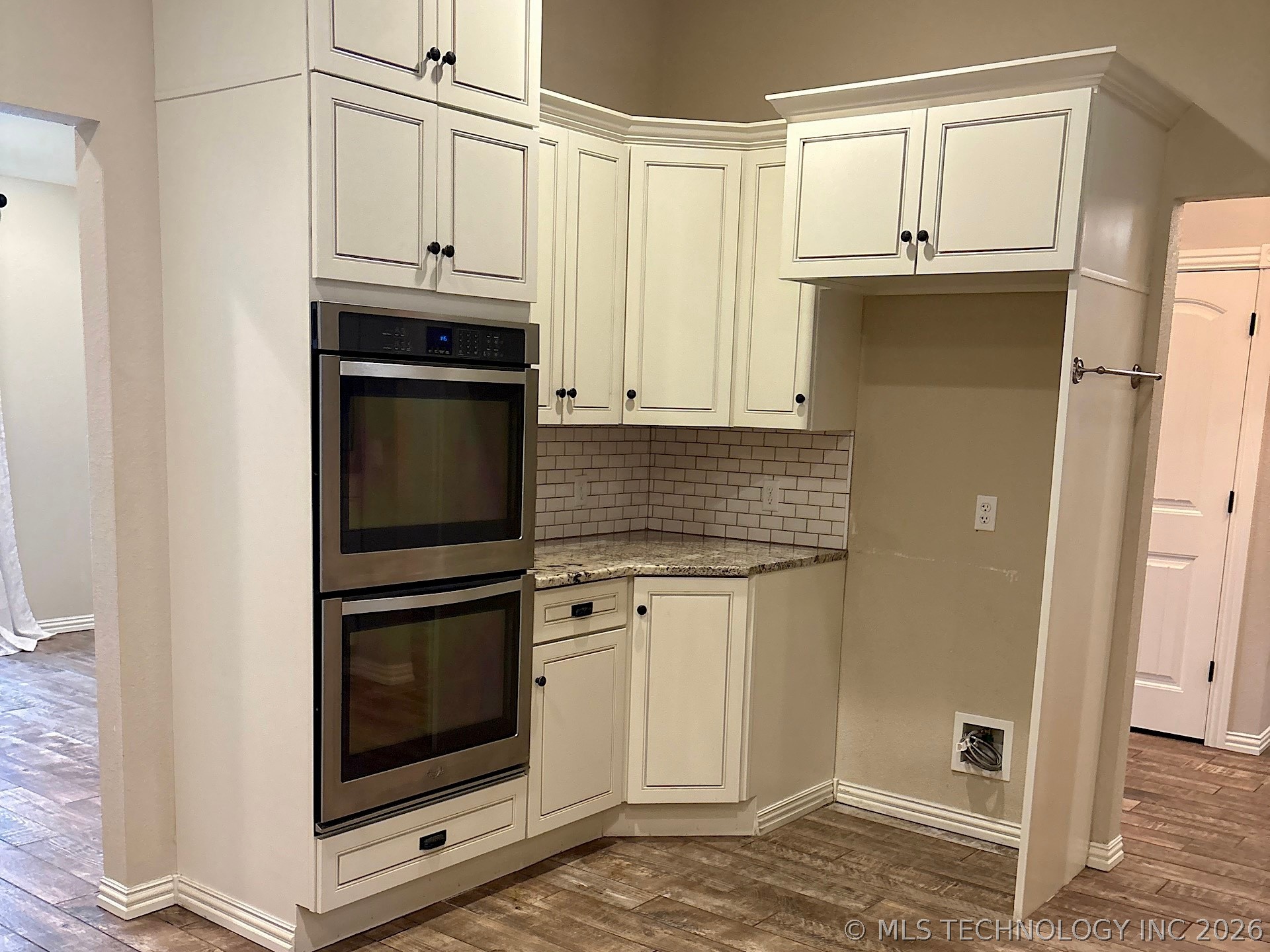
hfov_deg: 67.3
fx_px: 954
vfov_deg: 53.1
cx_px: 635
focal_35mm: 26
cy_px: 476
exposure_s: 1/60
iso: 320
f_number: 1.6
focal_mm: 5.96
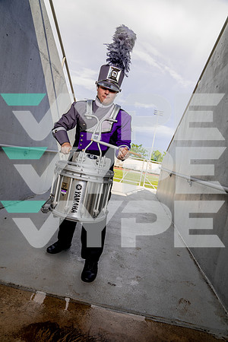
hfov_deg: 51.3
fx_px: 237
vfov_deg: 71.5
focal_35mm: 25
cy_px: 171
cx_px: 114
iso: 100
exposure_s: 1/250
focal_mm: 25
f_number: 5.6
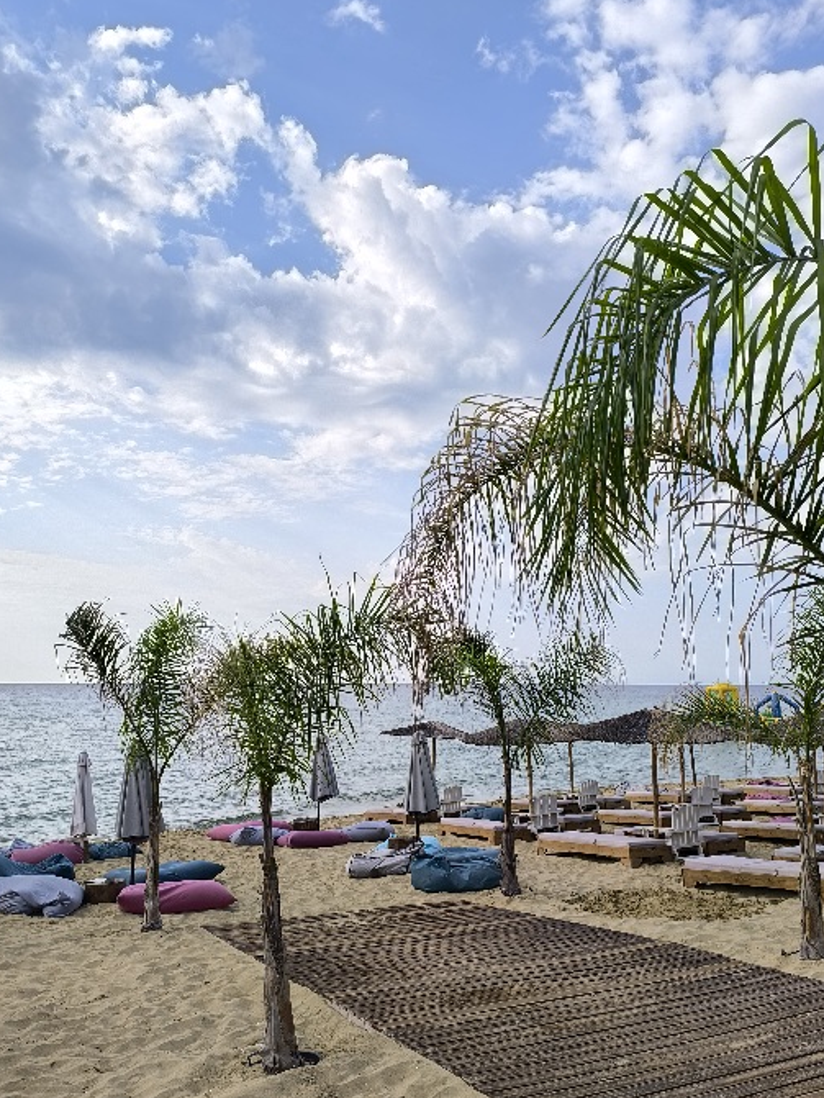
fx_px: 888
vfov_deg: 63.1
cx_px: 428
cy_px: 637
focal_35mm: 28
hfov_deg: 49.8
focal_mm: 6.14
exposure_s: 1/667
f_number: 1.65
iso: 50
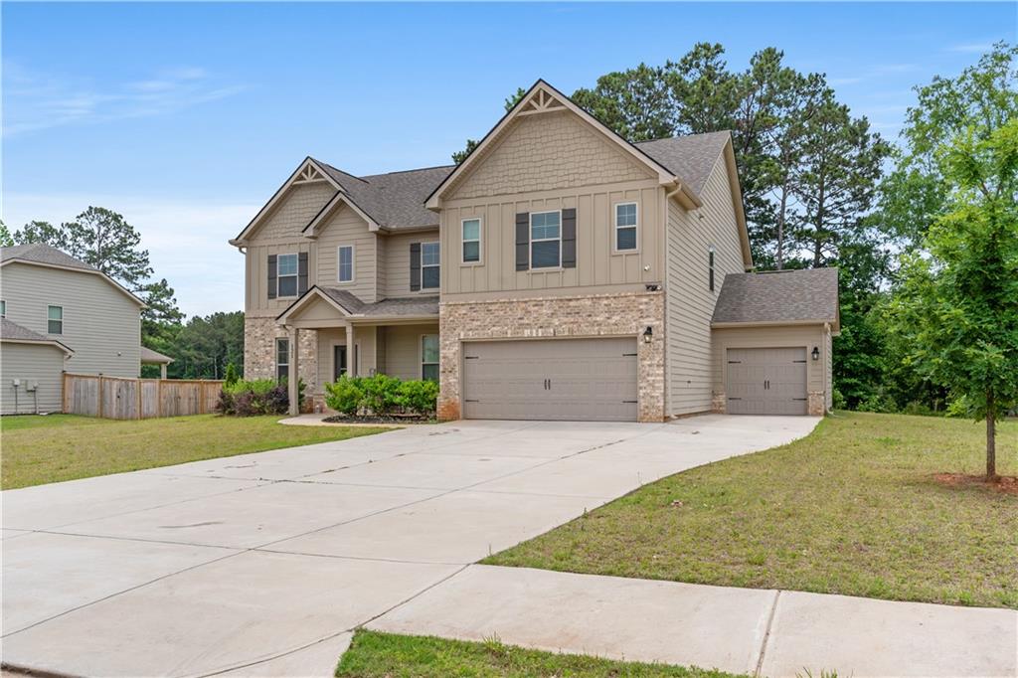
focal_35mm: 28
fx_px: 791
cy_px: 339
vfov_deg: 46.4
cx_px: 509
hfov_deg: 65.5
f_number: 10
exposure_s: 1/320
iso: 100
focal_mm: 28
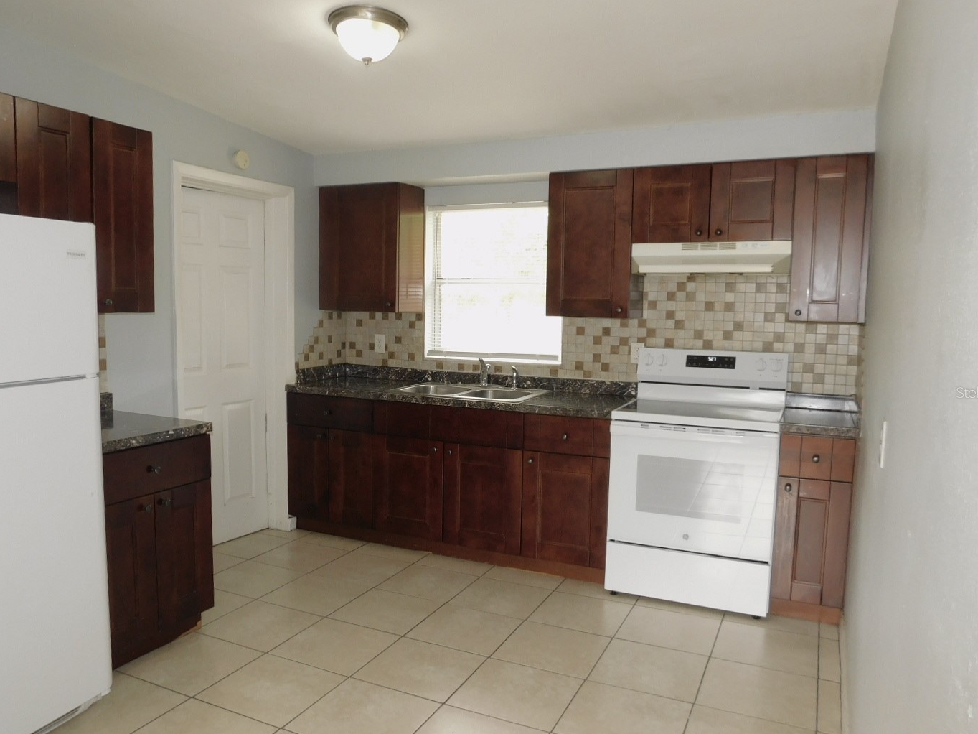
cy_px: 392
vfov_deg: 51.3
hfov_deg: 65.2
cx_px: 450
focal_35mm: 27
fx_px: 763
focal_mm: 4
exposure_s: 1/30
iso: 200
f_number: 3
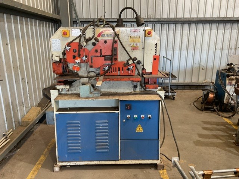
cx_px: 120
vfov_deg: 48.2
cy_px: 90
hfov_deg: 61.7
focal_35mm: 29
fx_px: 200
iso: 125
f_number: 1.8
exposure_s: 1/60
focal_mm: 3
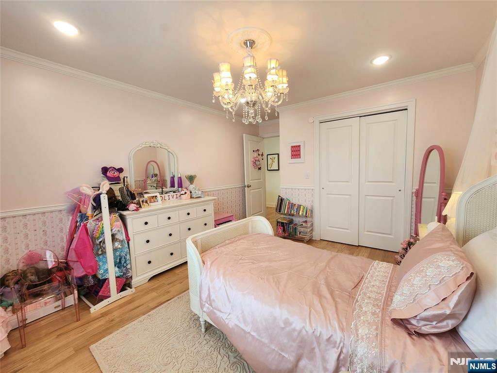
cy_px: 186
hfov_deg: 106.2
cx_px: 248
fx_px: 187
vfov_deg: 89.9
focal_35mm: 13
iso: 64
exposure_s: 1/60.2
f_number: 2.2
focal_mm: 2.2
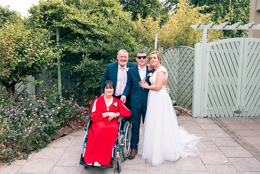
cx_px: 130
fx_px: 231
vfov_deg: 41.1
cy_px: 87
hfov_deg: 58.7
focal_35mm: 32
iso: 160
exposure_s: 1/160
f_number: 6.3
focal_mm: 32
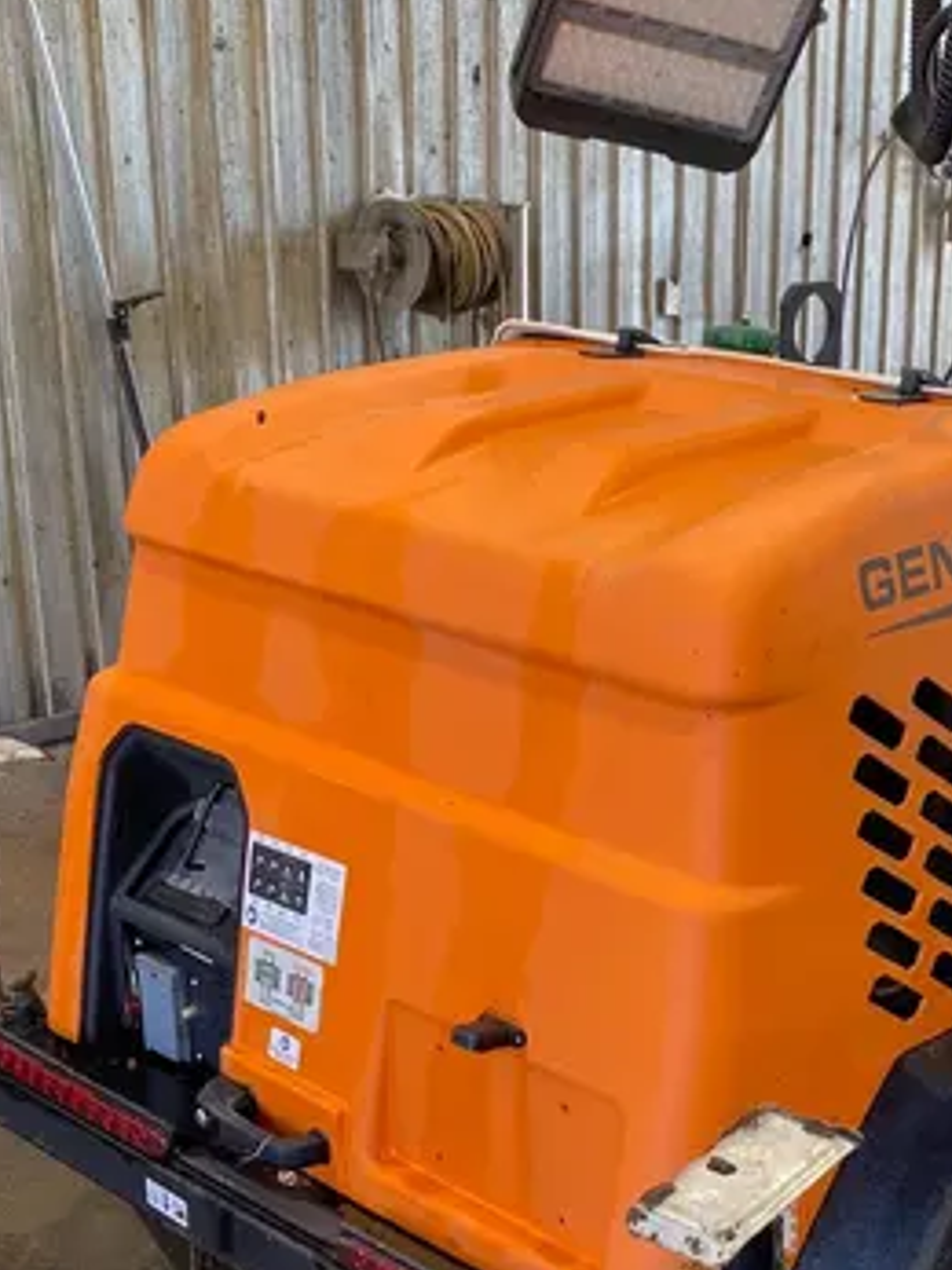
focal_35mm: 55
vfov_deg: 34.4
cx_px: 699
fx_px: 2018
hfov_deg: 26.2
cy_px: 920
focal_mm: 4.25
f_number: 1.8
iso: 125
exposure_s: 1/120
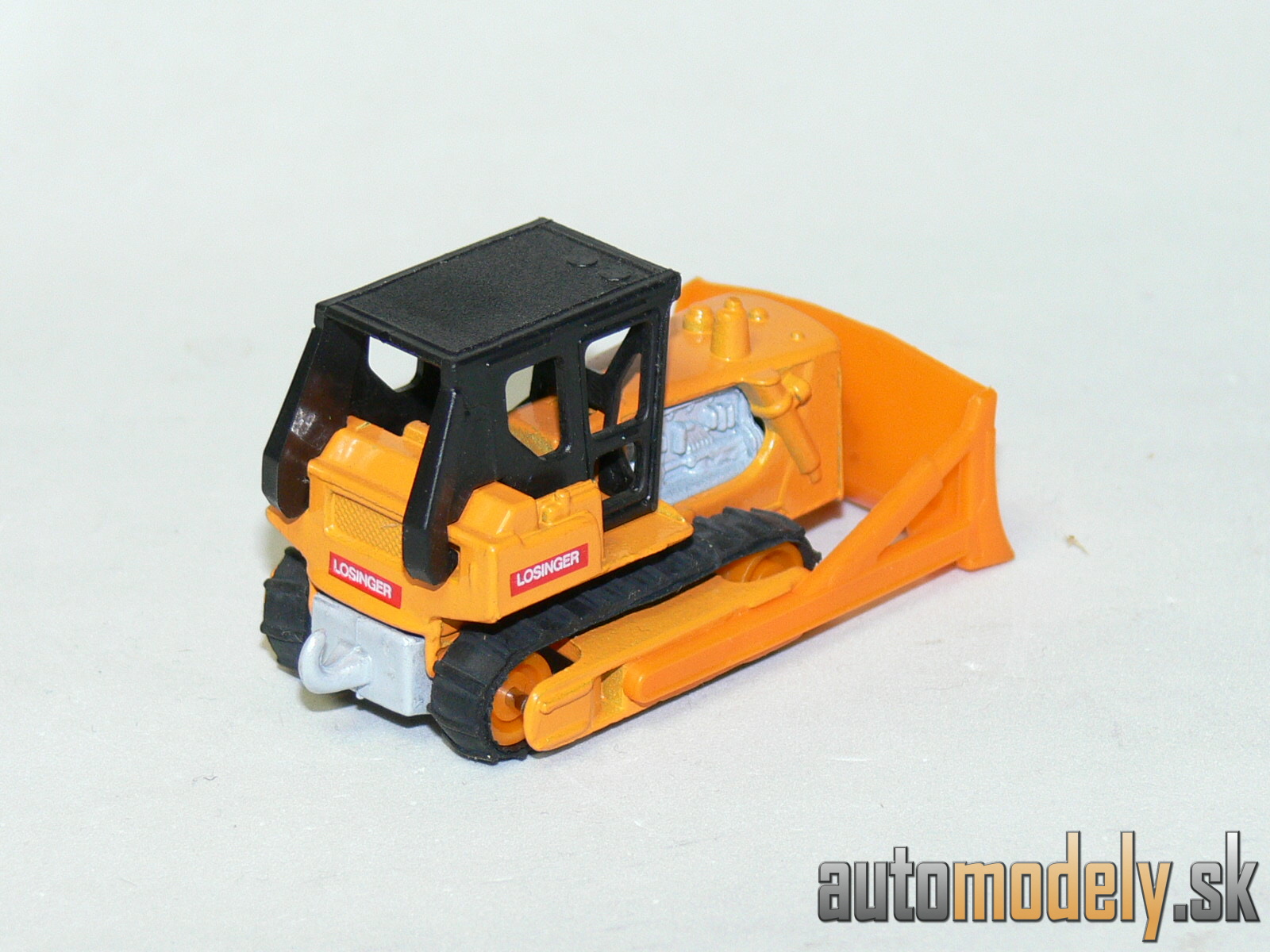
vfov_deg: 10.5
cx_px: 635
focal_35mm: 141
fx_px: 5173
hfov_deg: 14.0
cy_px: 476
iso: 100
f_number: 3.2
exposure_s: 1/30
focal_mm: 18.8
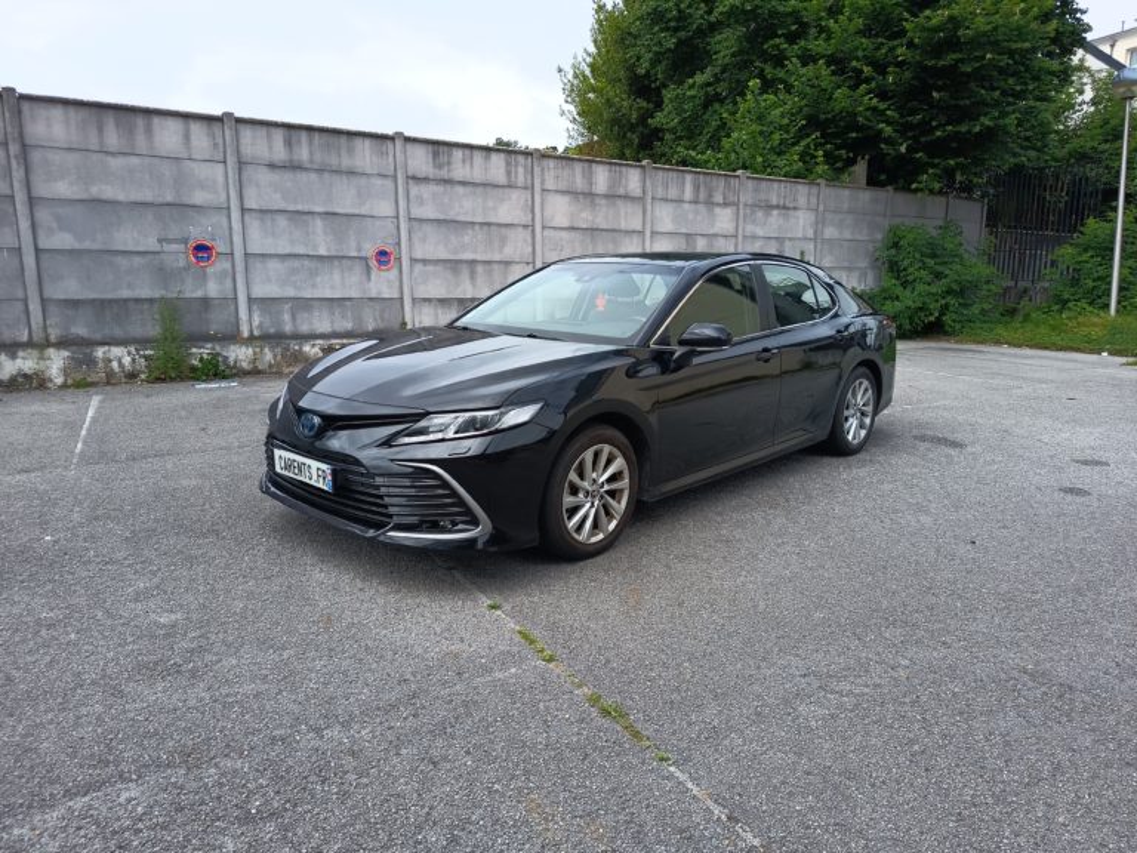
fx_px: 788
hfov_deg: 71.6
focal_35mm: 24
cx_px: 568
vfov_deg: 56.8
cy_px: 426
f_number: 1.7
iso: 50
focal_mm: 5.27
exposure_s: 1/305
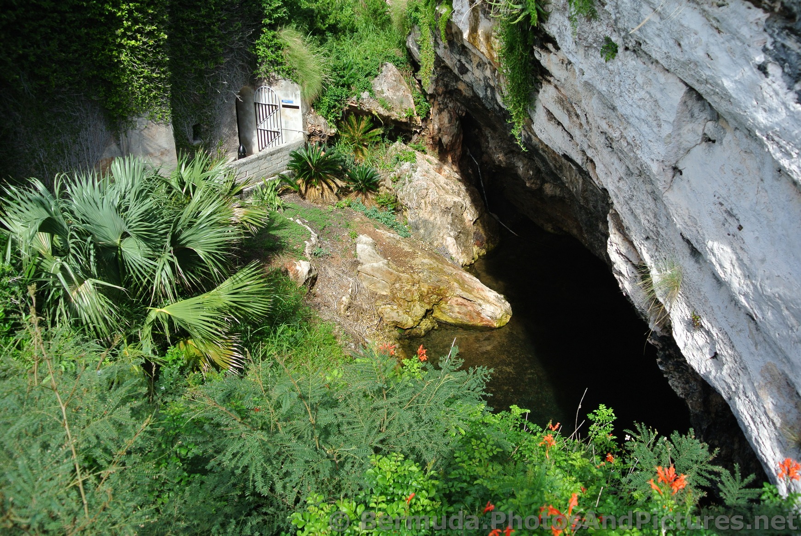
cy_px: 268
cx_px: 400
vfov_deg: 48.0
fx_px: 601
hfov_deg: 67.3
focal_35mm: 27
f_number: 4.5
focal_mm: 10
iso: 100
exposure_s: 1/500
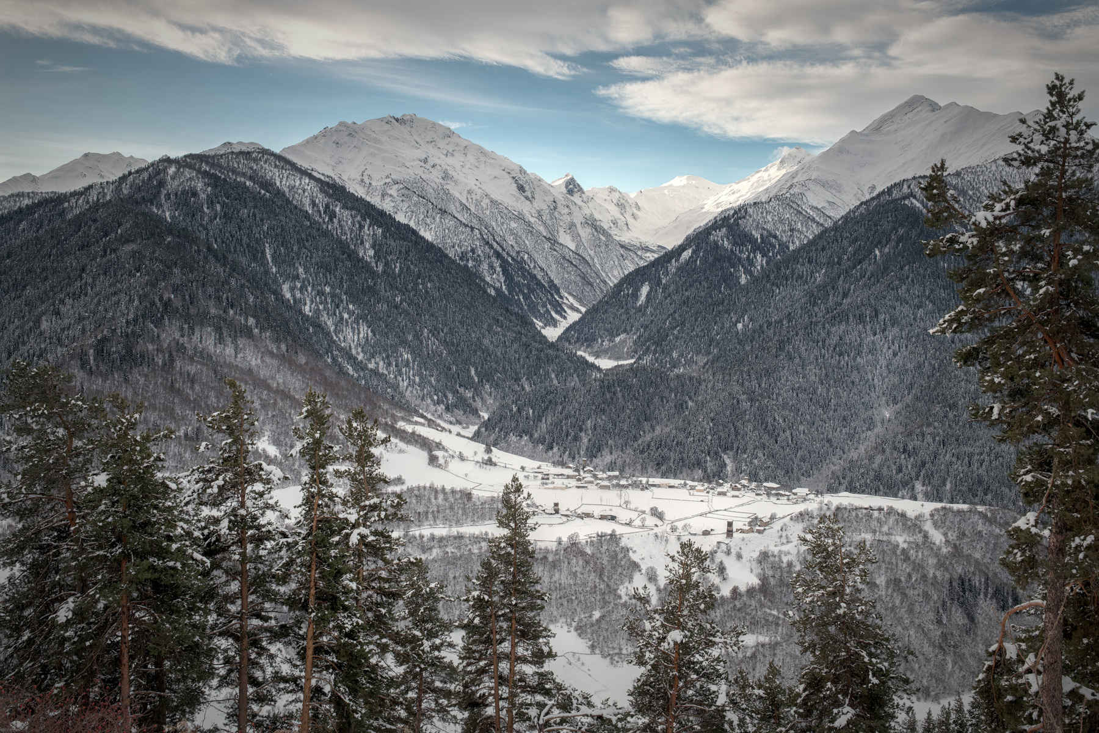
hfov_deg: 54.4
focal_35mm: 35
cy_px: 366
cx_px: 550
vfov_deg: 37.9
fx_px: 1068
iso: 500
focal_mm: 23
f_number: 11
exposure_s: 1/125
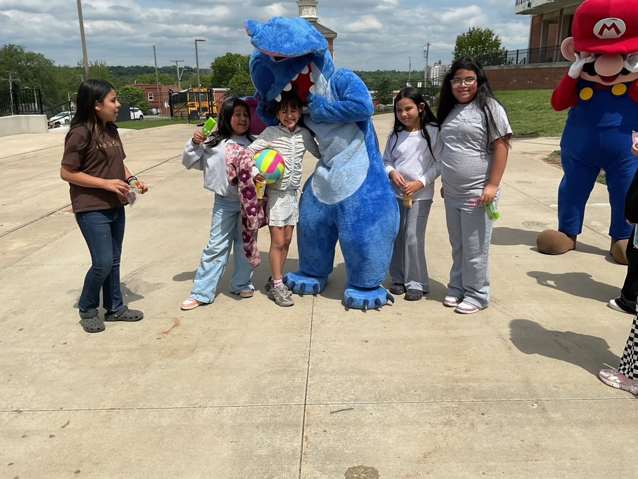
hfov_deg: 61.7
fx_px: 534
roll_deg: -1.4
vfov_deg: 48.2
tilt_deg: -16.8
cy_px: 240
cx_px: 319
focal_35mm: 29
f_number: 1.8
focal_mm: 3
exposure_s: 1/3788
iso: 16
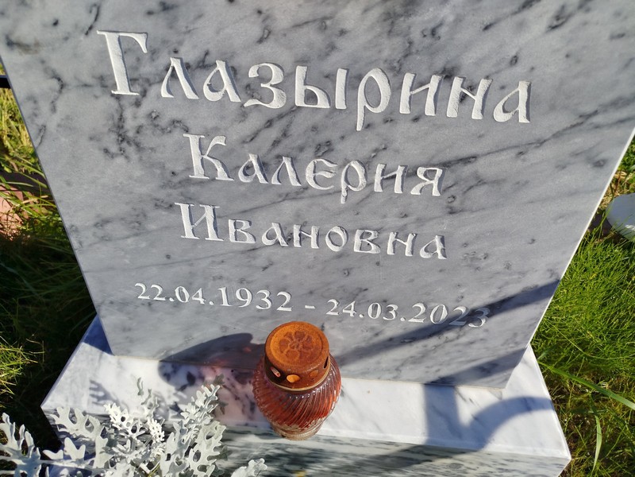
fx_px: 440
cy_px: 238
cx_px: 318
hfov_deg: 71.6
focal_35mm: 24
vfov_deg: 56.8
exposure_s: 1/1162
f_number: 1.7
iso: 50
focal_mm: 5.31
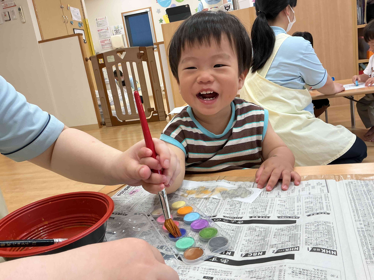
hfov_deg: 61.7
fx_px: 313
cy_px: 140
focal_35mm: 29
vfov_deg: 48.2
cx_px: 187
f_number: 1.8
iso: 64
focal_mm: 3
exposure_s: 1/120
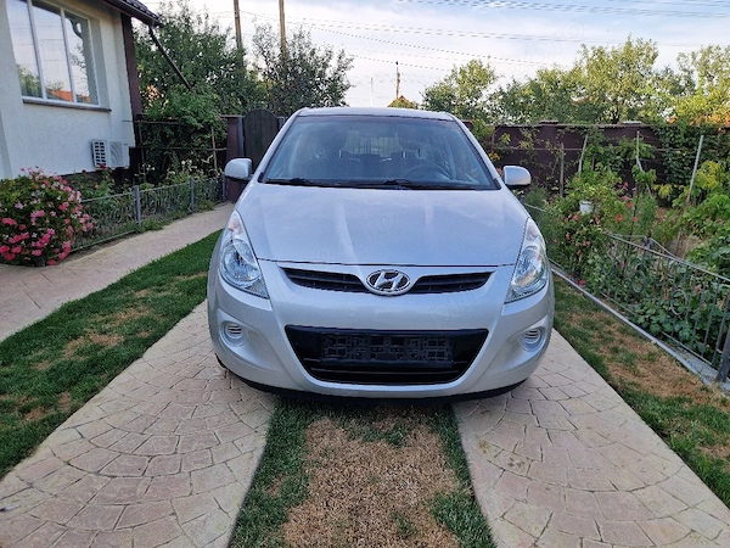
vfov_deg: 58.9
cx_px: 365
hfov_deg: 73.9
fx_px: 485
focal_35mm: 23
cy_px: 274
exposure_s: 1/556
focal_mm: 5.4
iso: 50
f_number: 1.8
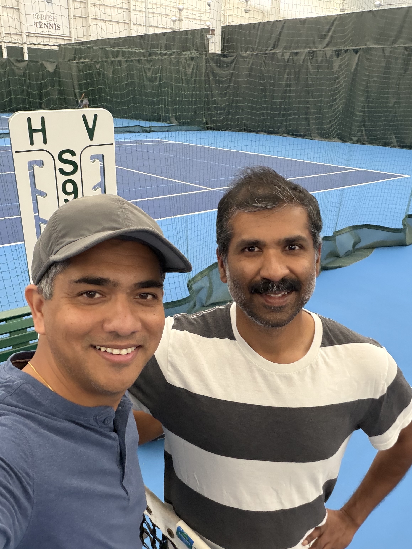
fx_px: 476
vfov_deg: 60.0
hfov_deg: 46.8
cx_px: 206
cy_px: 274
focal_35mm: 30
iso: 400
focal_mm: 2.71
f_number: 1.9
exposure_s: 1/37
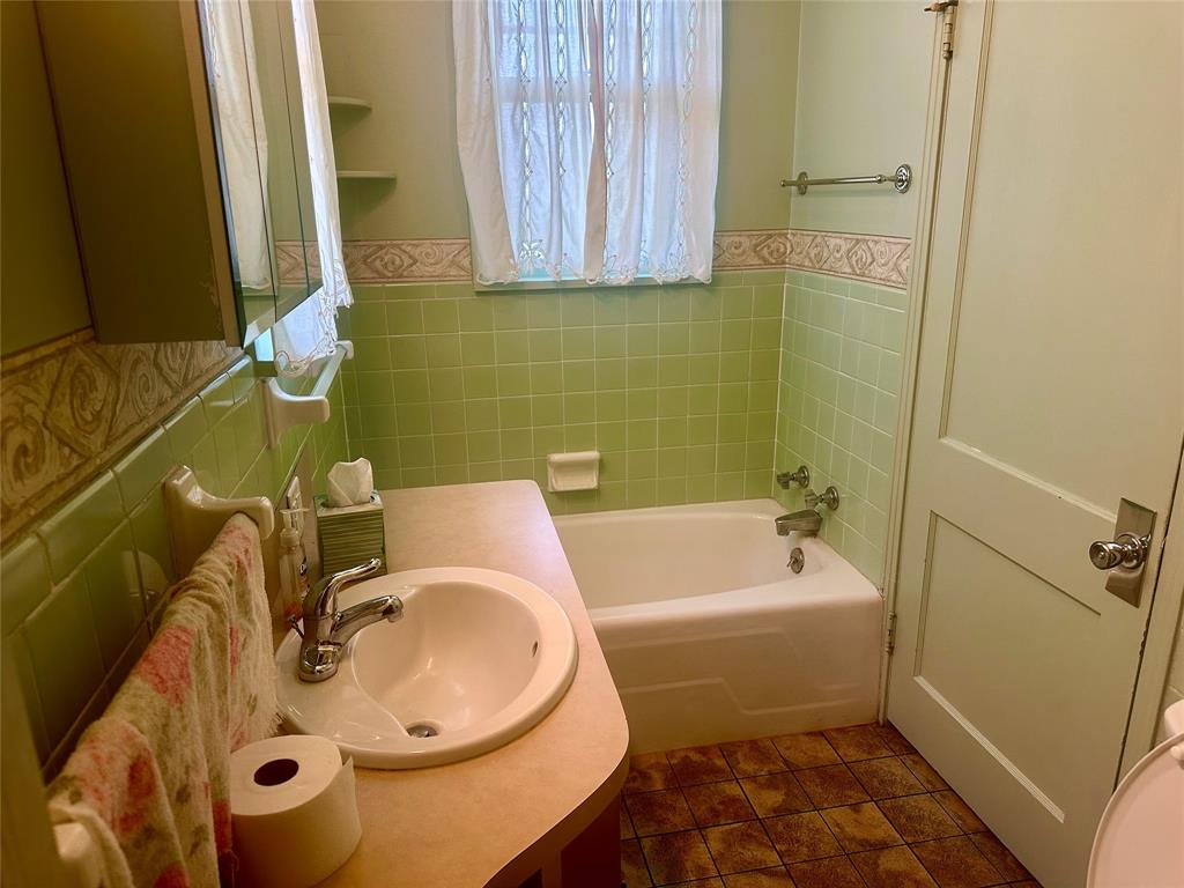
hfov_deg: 71.6
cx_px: 592
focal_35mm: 24
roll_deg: +1.3
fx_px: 821
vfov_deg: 56.8
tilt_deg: -17.1
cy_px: 444
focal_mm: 6.86
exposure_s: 1/120
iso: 200
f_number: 1.78
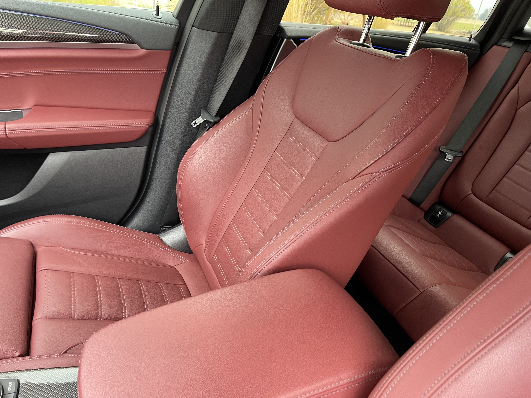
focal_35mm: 25
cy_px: 199
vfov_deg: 54.9
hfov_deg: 69.4
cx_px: 266
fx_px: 383
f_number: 1.6
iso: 125
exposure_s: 1/61
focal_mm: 5.1
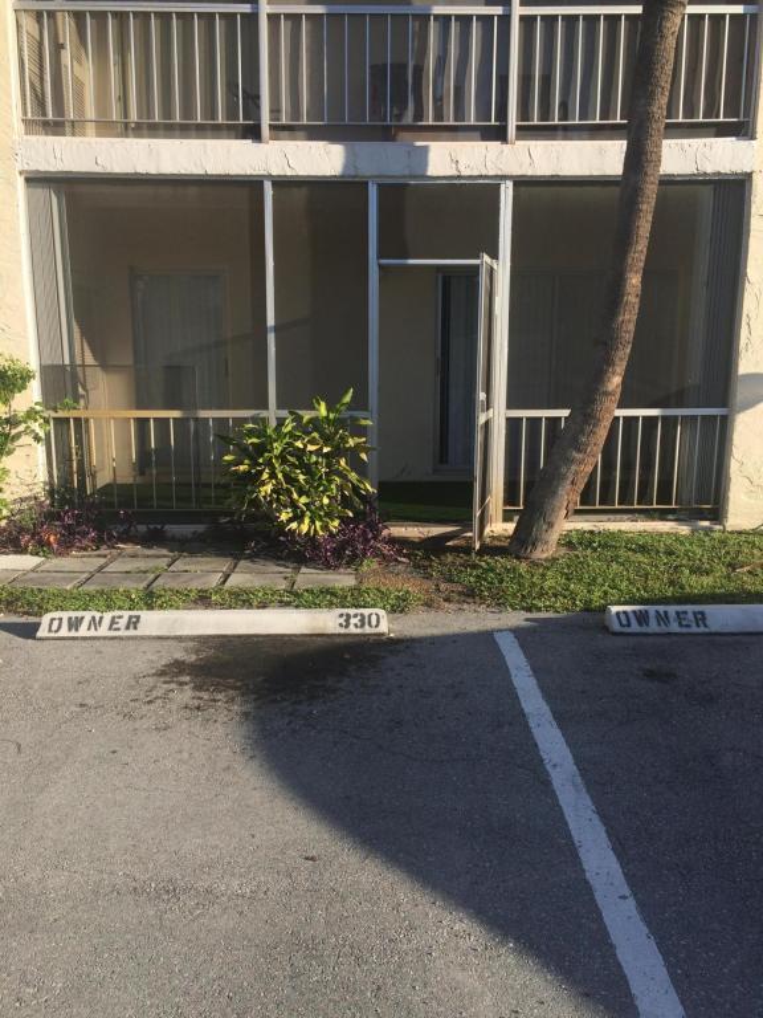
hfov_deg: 48.2
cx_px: 382
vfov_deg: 61.7
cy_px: 509
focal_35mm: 29
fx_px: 852
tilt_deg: -11.9
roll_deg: +1.0
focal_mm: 4.15
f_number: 2.2
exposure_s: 1/1244
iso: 32
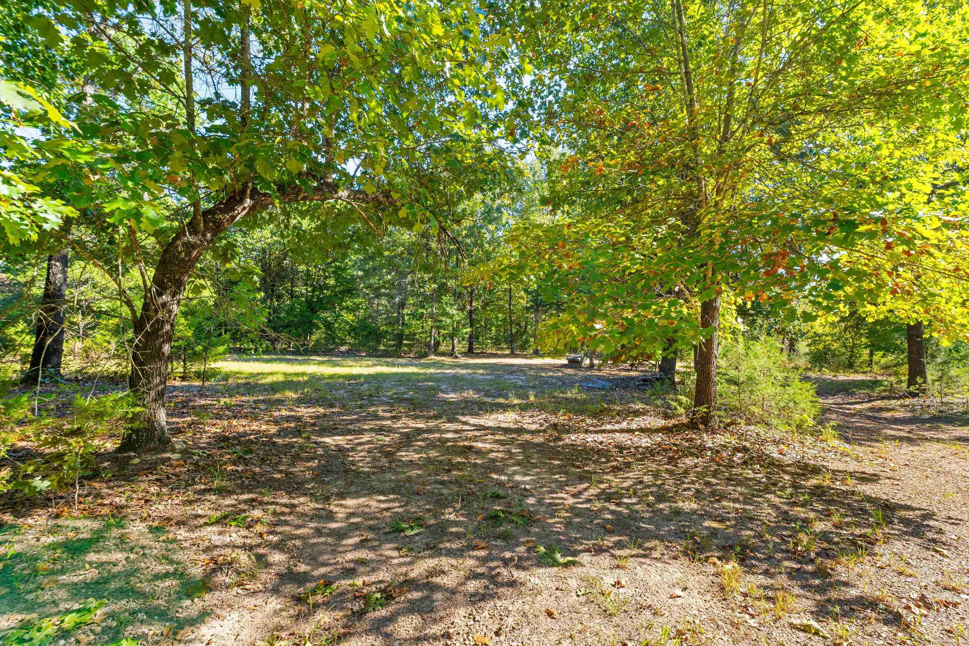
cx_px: 484
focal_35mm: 15
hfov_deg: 100.4
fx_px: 404
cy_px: 323
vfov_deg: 77.3
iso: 320
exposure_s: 1/60
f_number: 5.6
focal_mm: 10
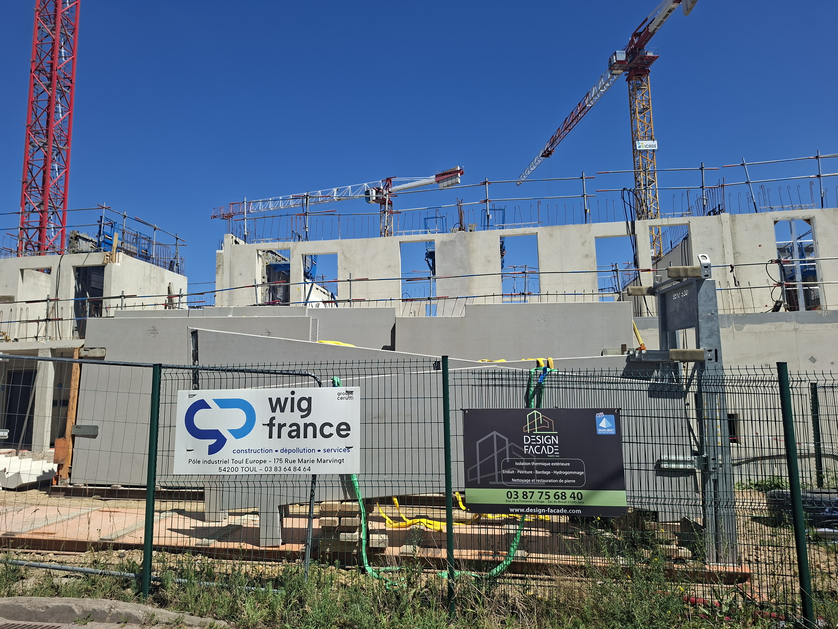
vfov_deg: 58.9
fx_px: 557
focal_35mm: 23
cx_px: 419
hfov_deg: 73.9
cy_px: 314
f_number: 1.8
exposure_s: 1/1712
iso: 50
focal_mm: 5.54
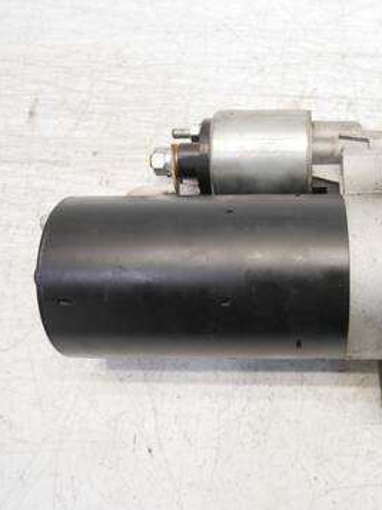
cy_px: 256
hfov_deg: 39.6
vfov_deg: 52.7
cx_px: 282
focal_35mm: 35
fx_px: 516
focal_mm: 13
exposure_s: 1/60
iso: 640
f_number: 3.5
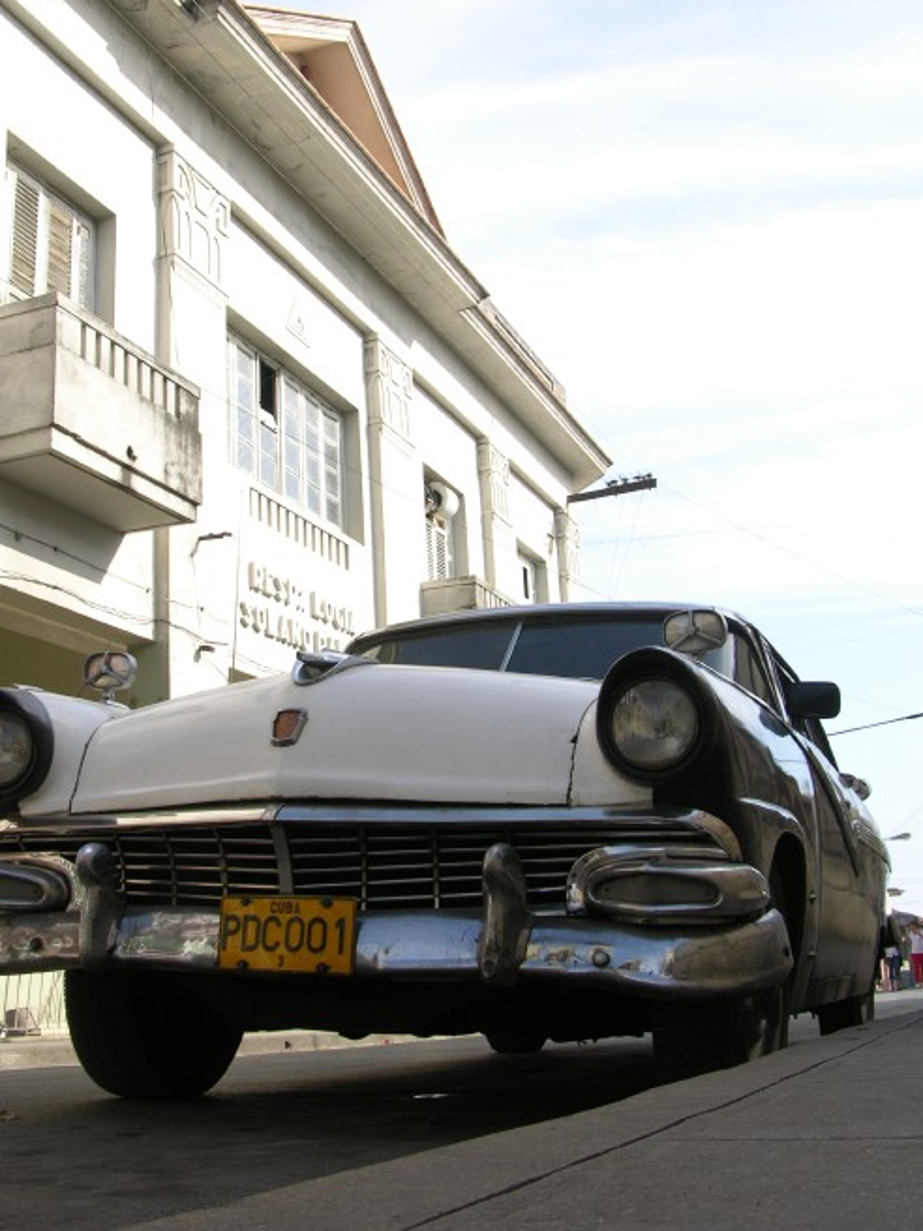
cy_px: 589
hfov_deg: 35.1
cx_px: 420
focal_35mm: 41
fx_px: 1458
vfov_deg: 45.8
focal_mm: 8.9
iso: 50
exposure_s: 1/153
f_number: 5.6
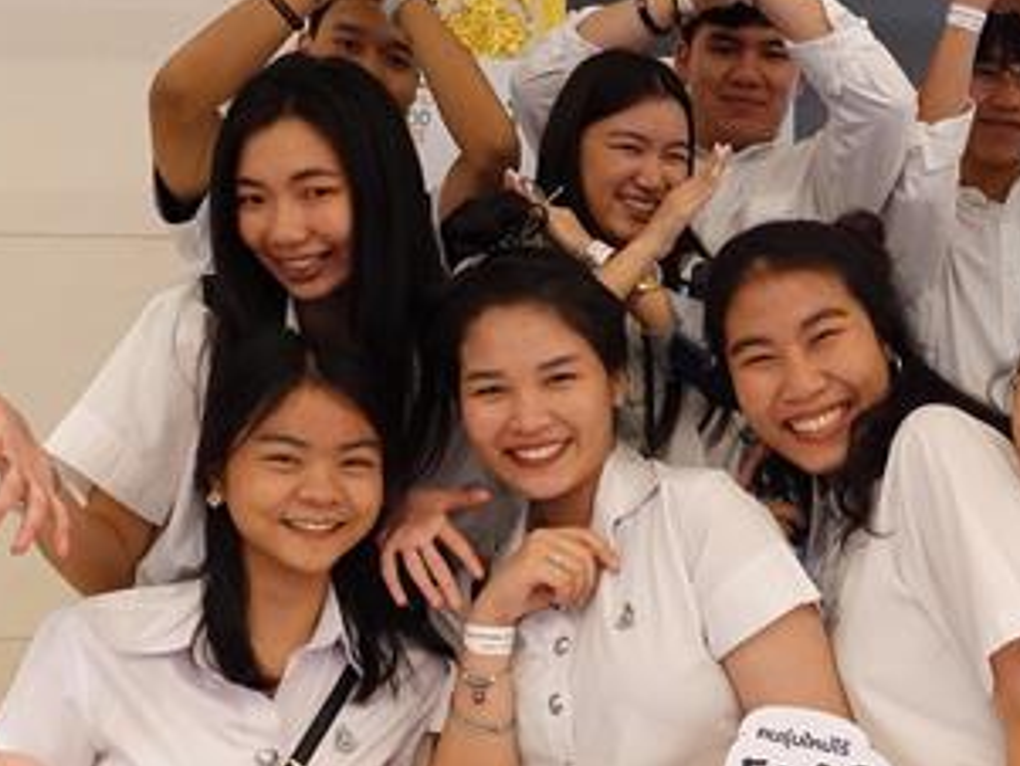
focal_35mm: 46
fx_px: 1356
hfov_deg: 40.9
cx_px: 644
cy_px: 475
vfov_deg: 31.4
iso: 2500
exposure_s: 1/160
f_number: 4.5
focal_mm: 9
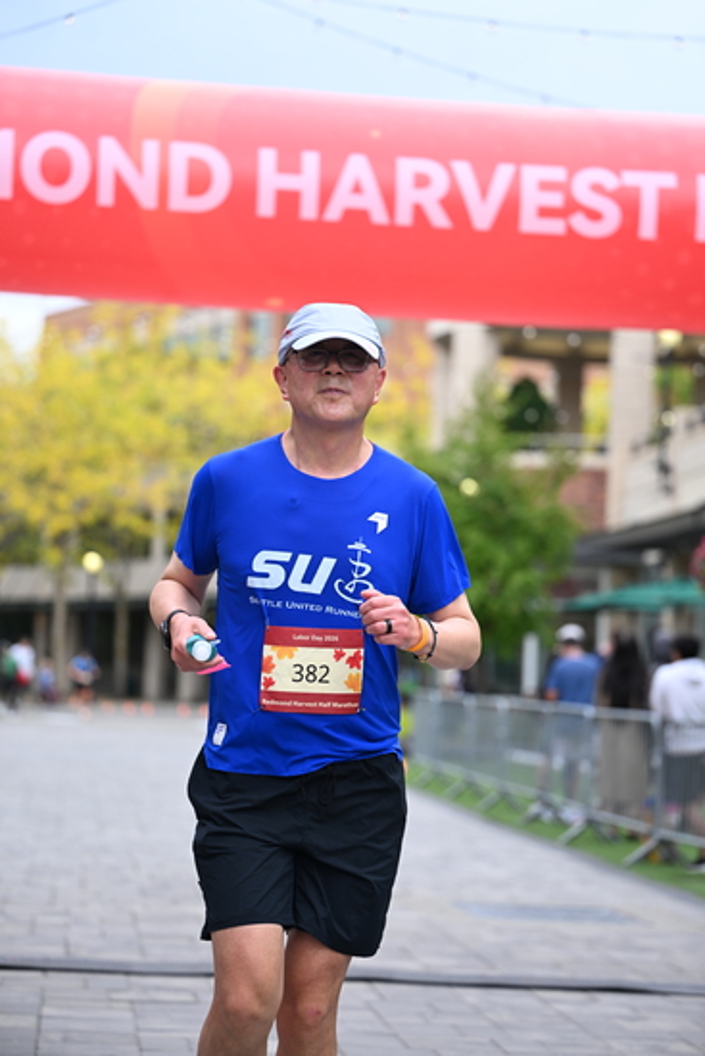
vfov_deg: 23.9
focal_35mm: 85
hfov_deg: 16.1
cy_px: 528
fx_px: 2495
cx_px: 352
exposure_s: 1/2000
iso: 640
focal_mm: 85
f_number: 2.8
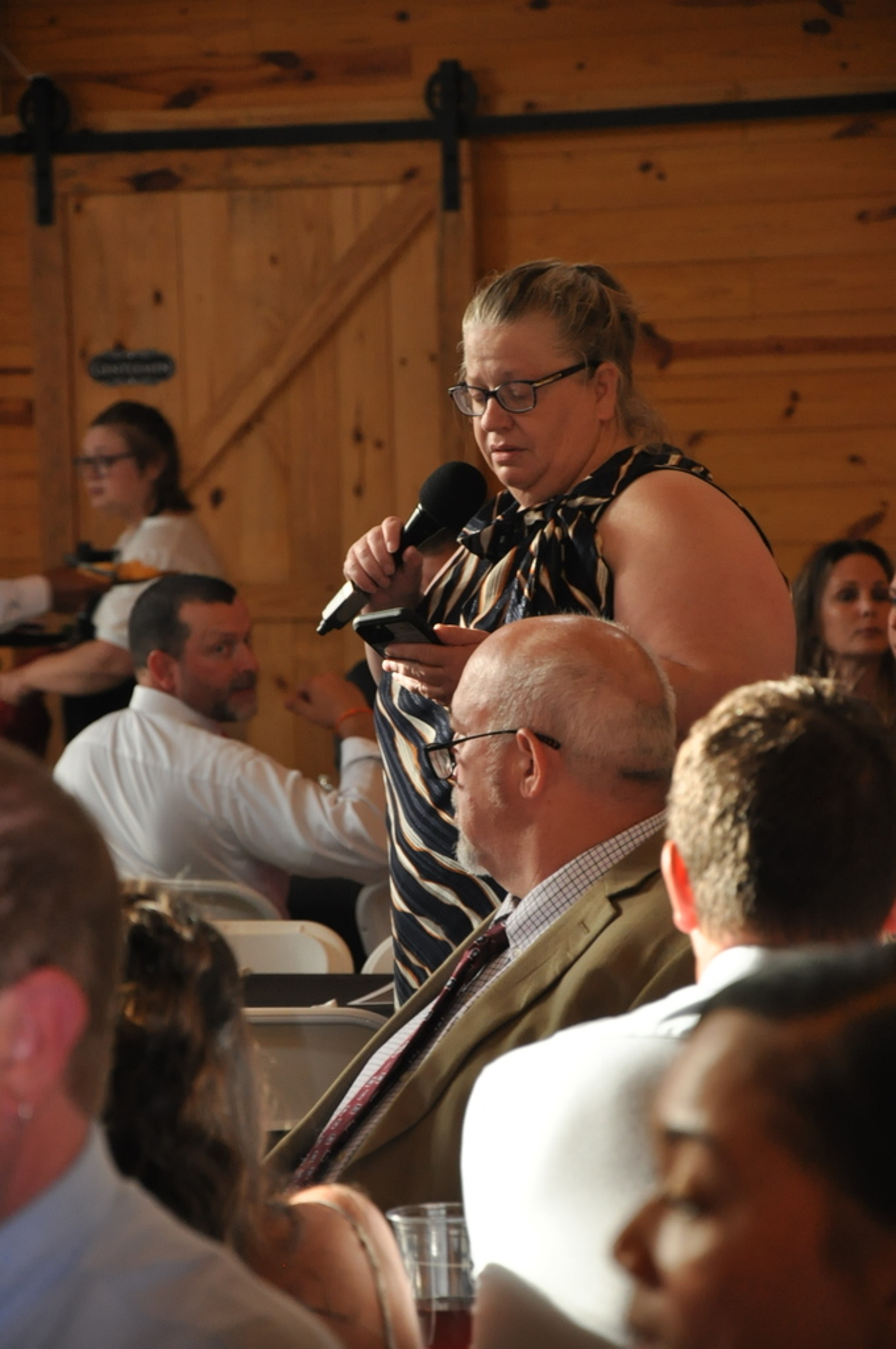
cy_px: 674
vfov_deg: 13.1
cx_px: 448
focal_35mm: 158
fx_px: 5896
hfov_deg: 8.7
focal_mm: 105
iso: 800
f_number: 5.6
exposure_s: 1/80
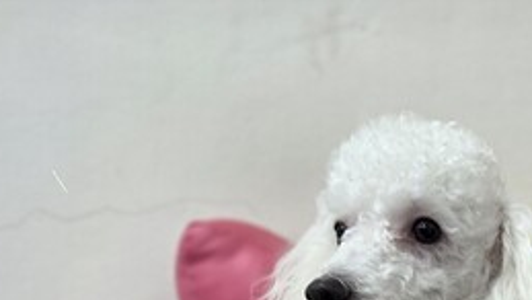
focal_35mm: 58
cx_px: 520
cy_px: 460
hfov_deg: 33.3
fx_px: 819
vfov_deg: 18.3
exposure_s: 1/120
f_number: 1.8
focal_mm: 5.4
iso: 100
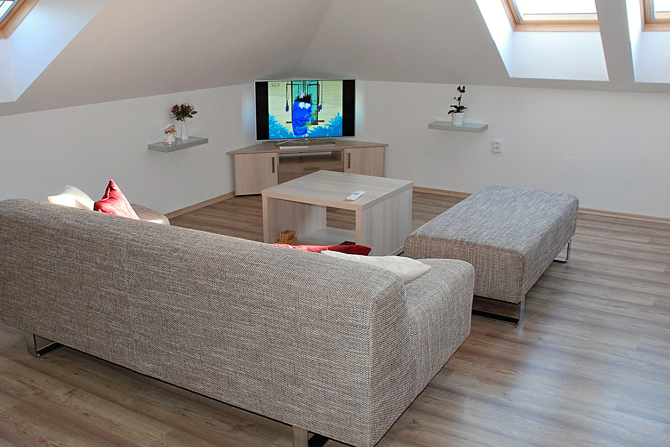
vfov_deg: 37.8
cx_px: 314
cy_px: 224
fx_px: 651
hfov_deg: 54.4
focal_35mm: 35
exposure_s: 1/60
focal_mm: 20
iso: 500
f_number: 4.5
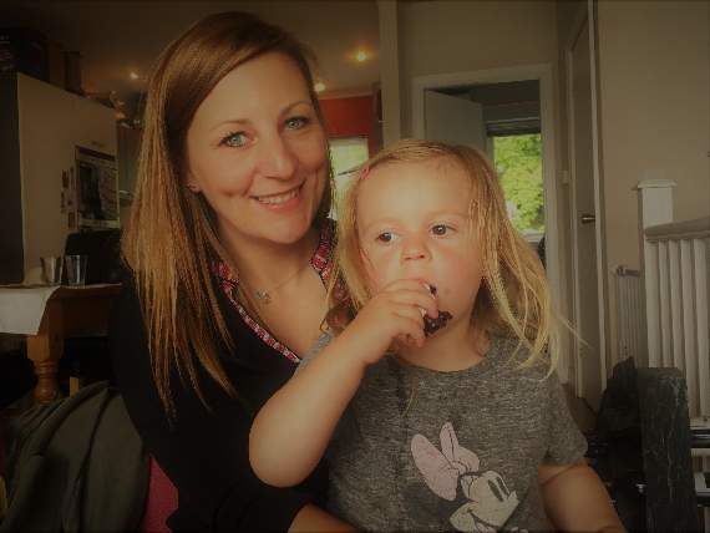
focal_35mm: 29
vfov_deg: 48.3
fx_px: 595
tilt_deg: +0.2
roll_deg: +2.0
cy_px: 266
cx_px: 355
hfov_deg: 61.6
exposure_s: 1/33
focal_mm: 4.15
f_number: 2.2
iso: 32
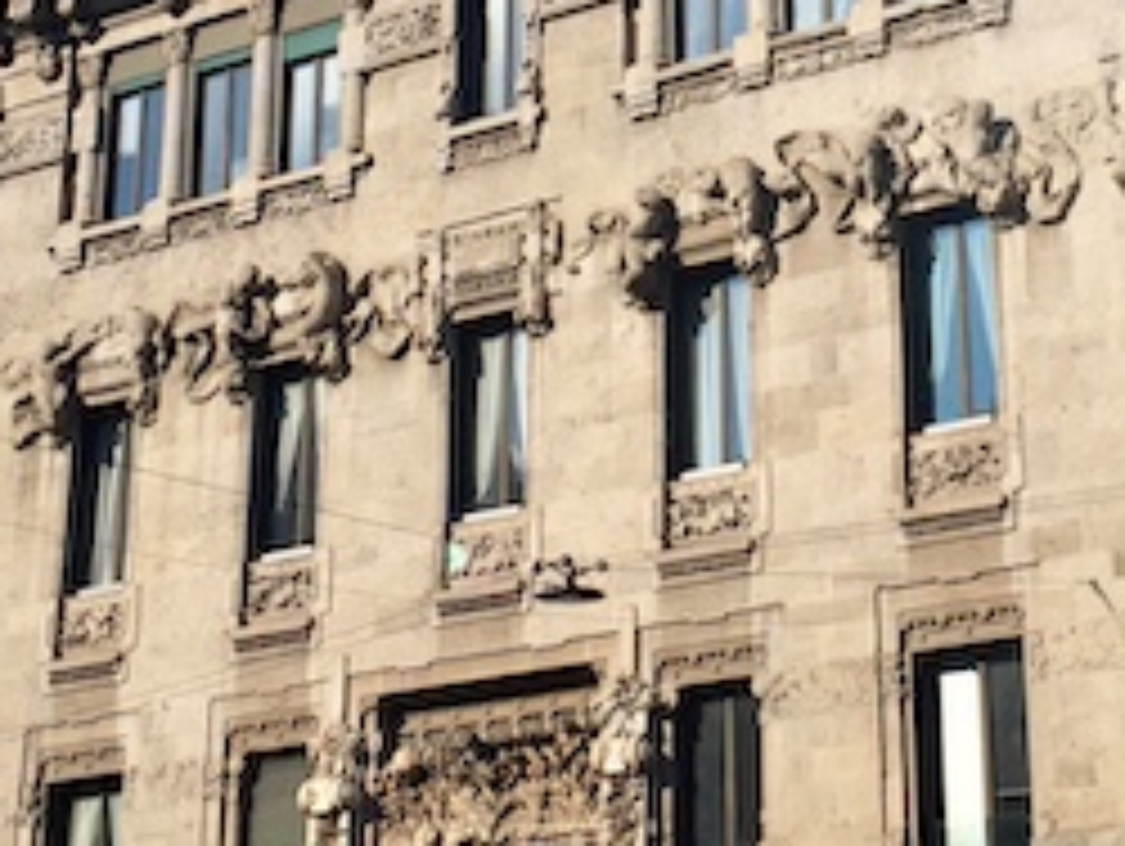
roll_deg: +1.0
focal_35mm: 87
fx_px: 2830
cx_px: 882
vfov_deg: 16.9
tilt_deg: +21.5
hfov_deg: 22.2
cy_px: 187
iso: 32
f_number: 2.2
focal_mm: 4.2
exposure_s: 1/2825
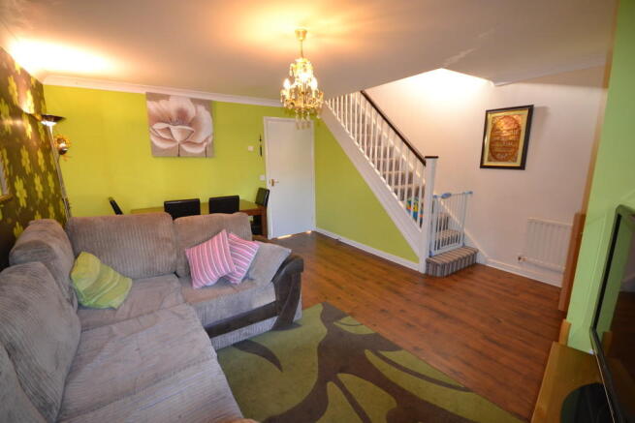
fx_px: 265
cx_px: 318
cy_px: 212
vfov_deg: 77.4
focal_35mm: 15
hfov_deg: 100.4
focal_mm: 10
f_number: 4
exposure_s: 1/60
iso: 900
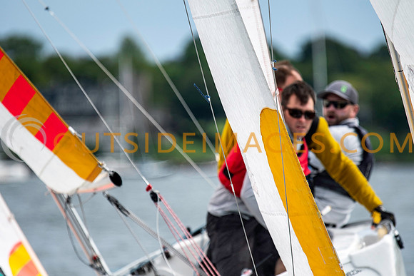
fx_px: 5176
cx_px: 207
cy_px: 138
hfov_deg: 4.6
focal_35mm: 450
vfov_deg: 3.1
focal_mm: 300
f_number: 4
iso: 250
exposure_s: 1/4000
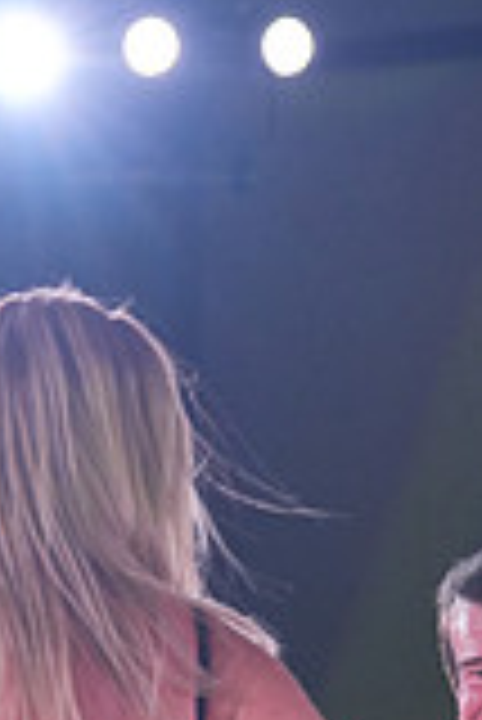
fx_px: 7034
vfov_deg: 5.8
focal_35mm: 351
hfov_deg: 3.9
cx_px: 336
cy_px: 1156
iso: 1600
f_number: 4
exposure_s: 1/400
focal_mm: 97
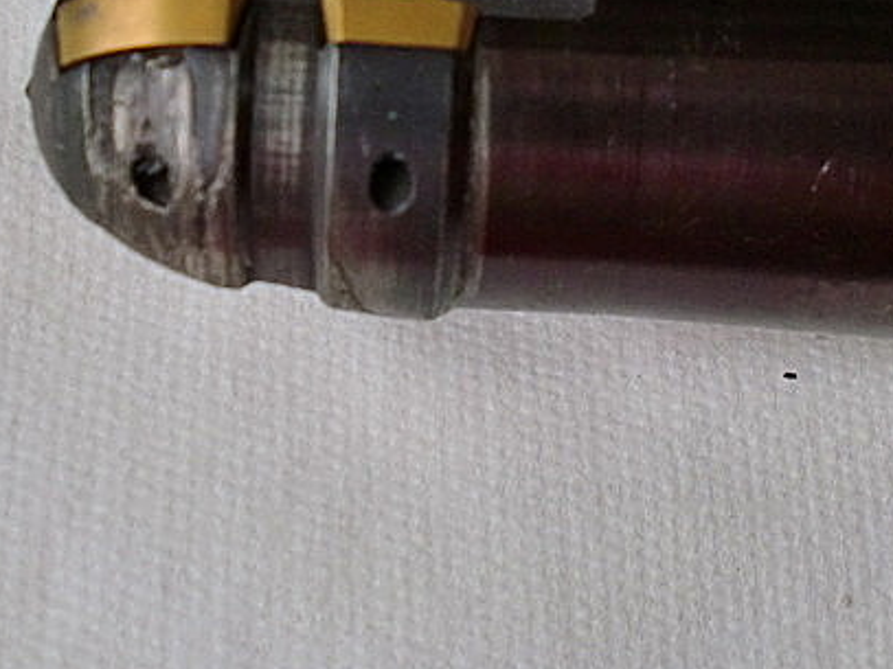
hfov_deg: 34.9
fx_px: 1418
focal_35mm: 55
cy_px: 165
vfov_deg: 26.2
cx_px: 467
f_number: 3.1
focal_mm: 6.3
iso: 160
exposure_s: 1/60
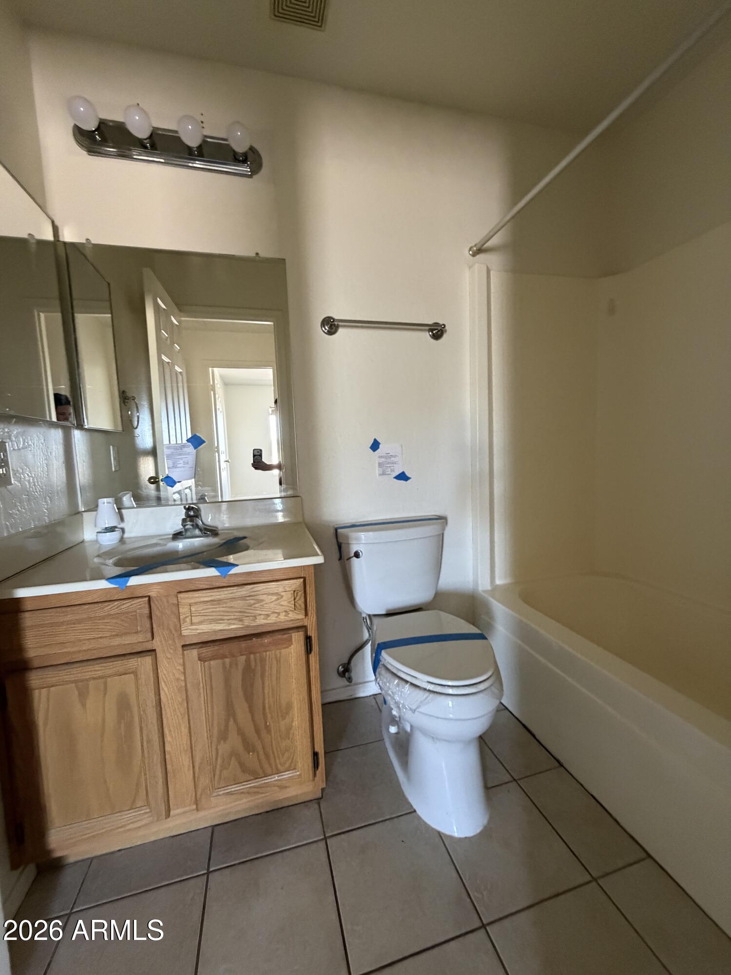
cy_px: 488
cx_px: 366
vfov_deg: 102.1
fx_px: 394
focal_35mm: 14
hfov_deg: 85.7
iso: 640
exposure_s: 1/60
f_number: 2.2
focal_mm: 2.22
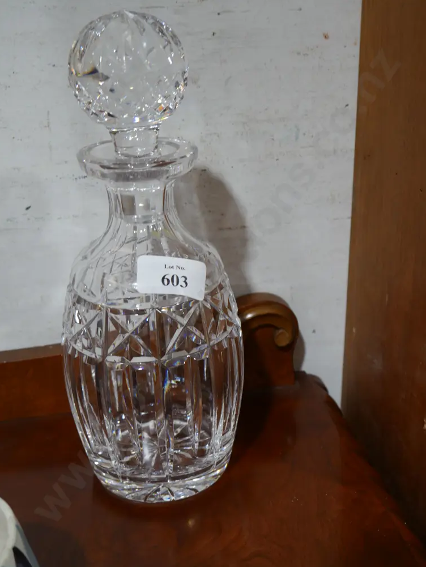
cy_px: 288
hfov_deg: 32.2
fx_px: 738
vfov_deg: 42.1
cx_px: 217
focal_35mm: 45
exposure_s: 1/60
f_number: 4.7
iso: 400
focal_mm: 22
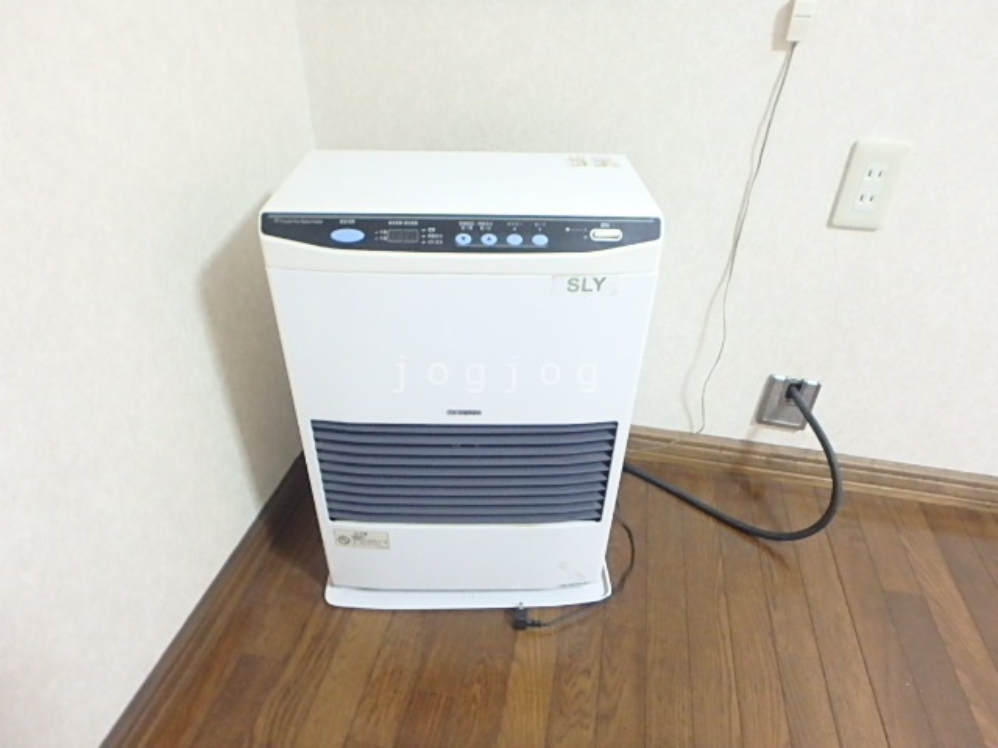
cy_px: 374
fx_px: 605
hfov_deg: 79.0
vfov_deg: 63.4
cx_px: 499
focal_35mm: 21
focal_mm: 3.7
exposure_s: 1/13
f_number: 3.5
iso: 800
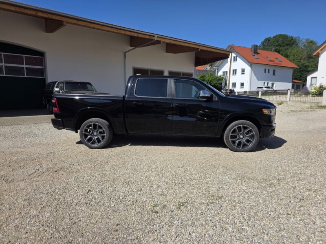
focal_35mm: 23
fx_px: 217
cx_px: 163
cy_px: 122
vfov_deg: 58.9
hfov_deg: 73.9
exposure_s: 1/6574
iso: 80
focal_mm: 6.25
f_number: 1.7
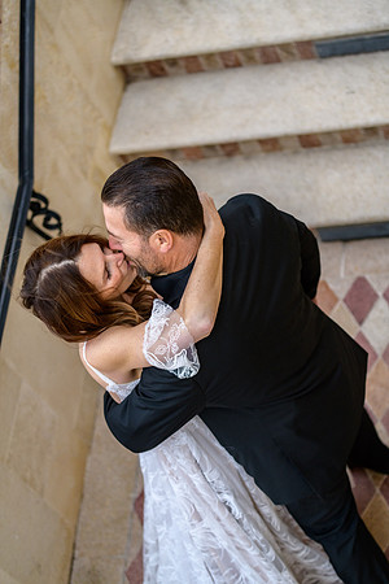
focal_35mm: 70
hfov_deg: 19.5
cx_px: 194
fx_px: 1134
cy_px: 292
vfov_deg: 28.8
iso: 400
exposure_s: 1/2000
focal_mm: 70
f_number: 2.8
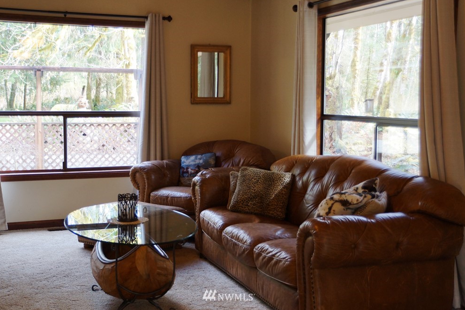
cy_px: 143
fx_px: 594
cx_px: 229
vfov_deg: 29.2
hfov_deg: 42.7
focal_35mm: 46
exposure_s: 1/60
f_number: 4
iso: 400
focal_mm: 28
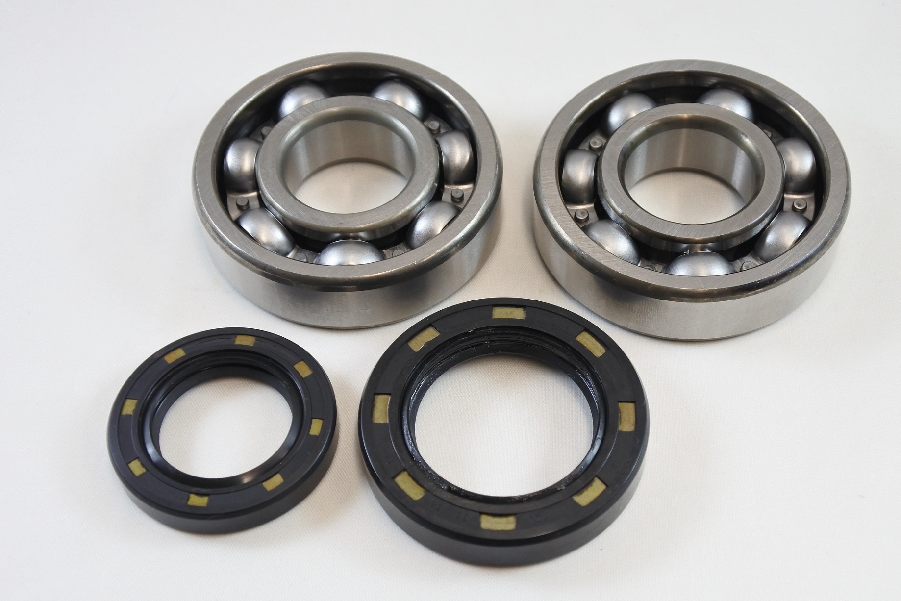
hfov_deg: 40.3
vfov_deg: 27.5
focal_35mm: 49
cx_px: 450
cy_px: 300
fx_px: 1226
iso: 500
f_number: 4.5
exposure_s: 1/125
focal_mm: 18.4
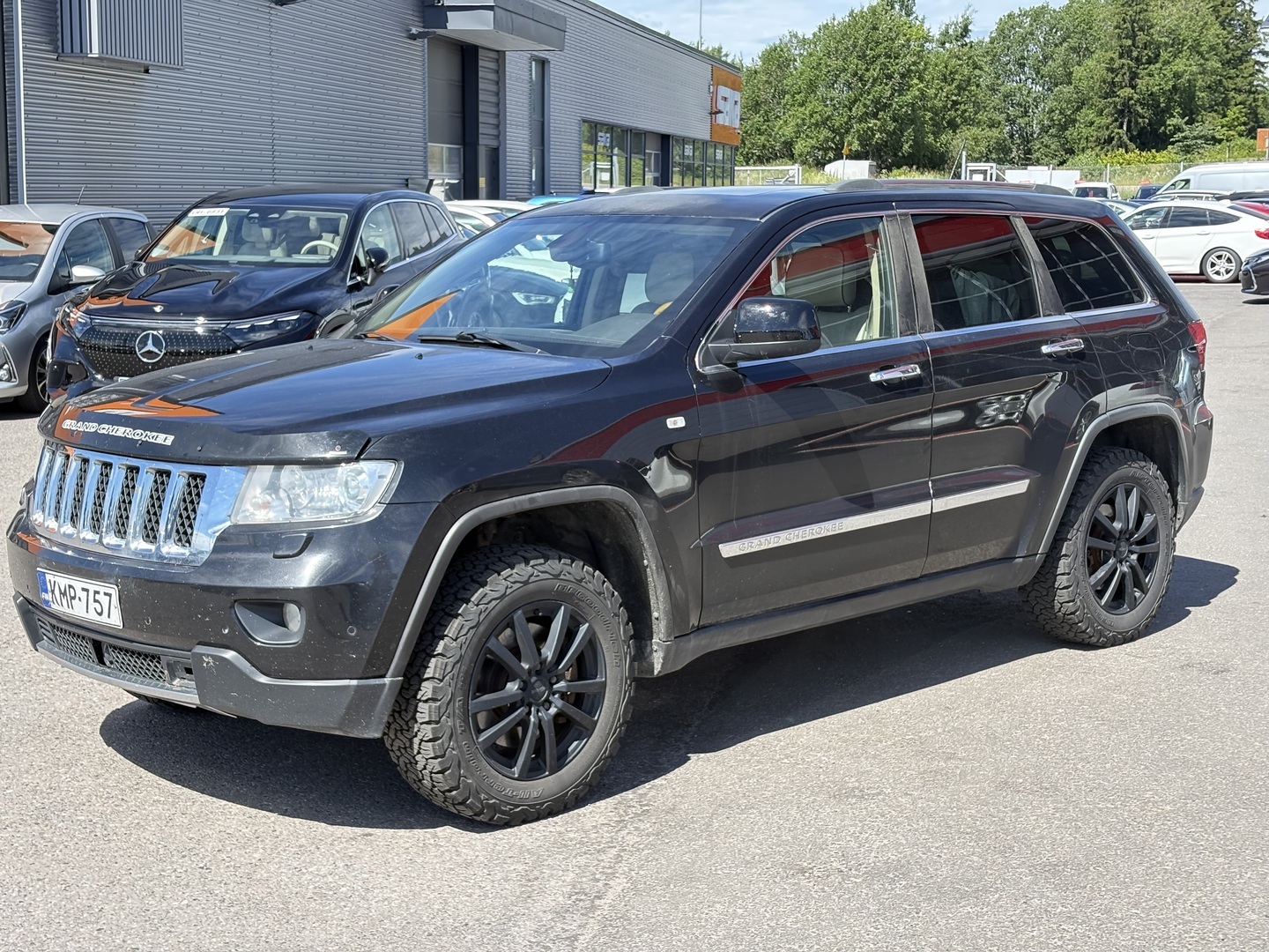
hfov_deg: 36.8
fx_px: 1906
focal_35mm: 52
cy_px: 476
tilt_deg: -8.0
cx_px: 634
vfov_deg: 28.0
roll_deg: +0.6
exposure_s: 1/701
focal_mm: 5.96
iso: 50
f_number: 1.6
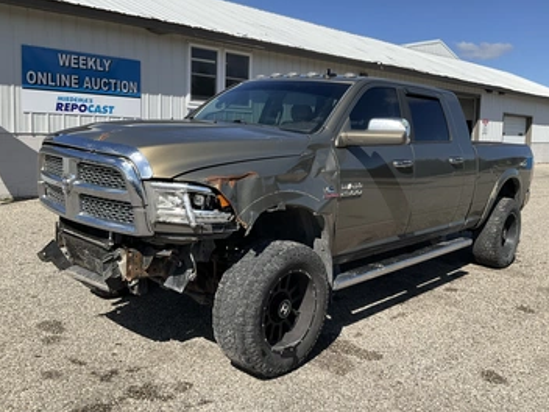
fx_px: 523
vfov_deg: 42.9
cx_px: 274
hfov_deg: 55.4
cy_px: 184
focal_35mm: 33
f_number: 1.8
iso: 25
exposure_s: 1/1984
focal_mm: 3
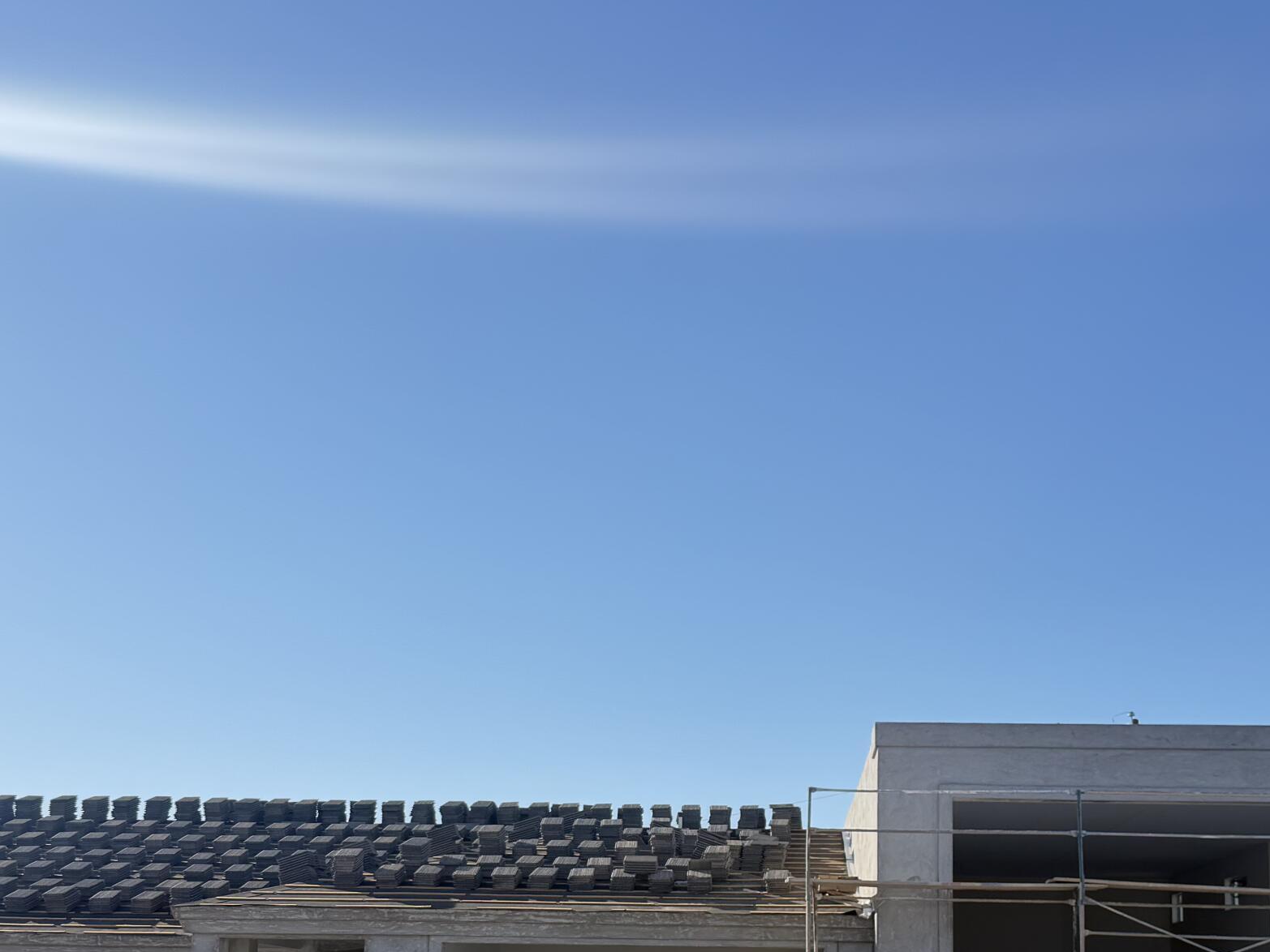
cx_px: 684
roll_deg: -1.5
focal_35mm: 46
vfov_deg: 30.7
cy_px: 770
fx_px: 1688
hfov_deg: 41.2
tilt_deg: +8.5
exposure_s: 1/1770
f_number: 1.78
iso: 80
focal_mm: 6.76
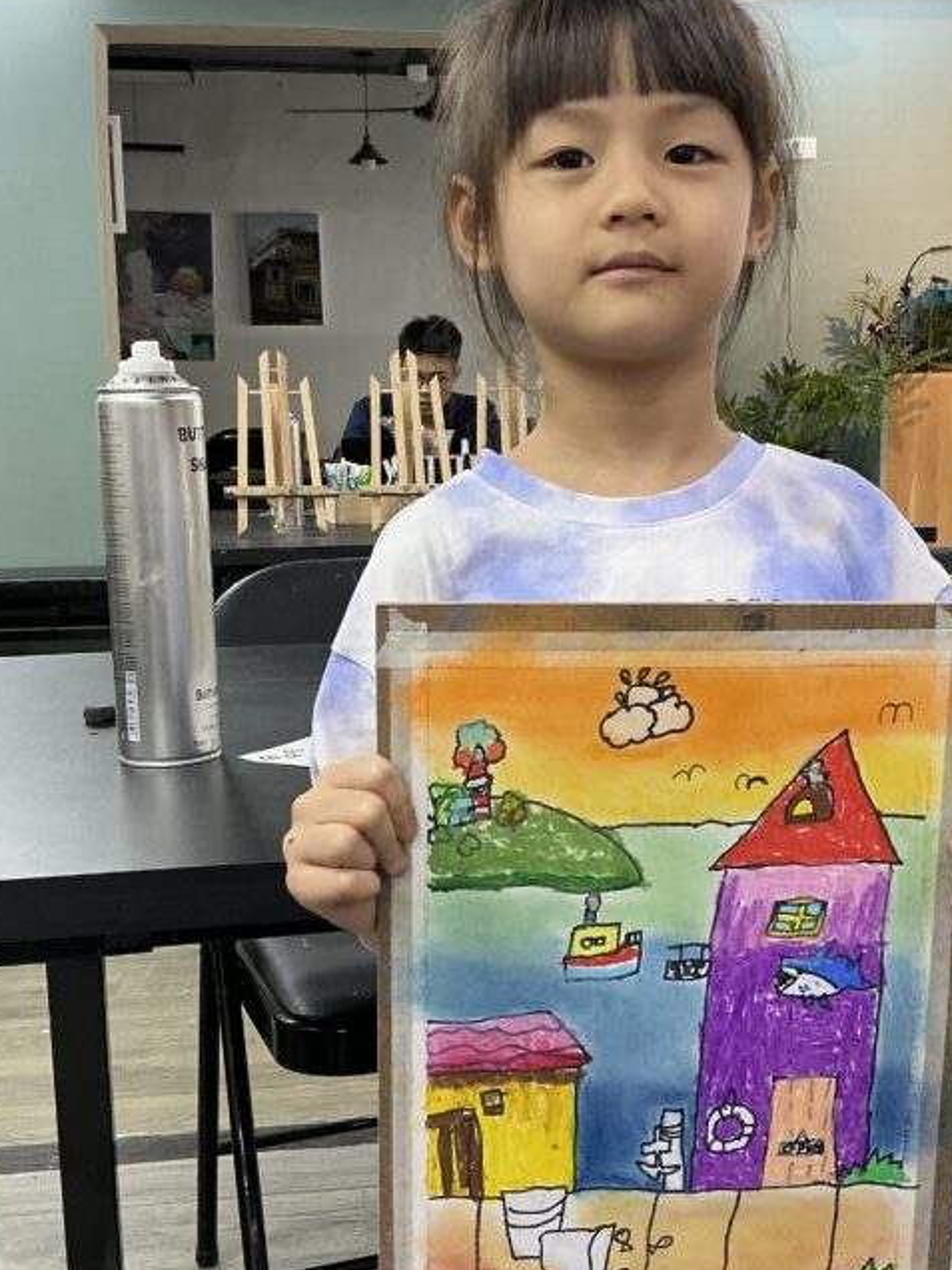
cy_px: 657
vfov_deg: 42.9
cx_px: 543
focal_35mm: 44
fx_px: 1613
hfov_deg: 32.8
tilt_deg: -7.7
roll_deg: +1.0
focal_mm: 3
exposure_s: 1/60
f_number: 1.8
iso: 80
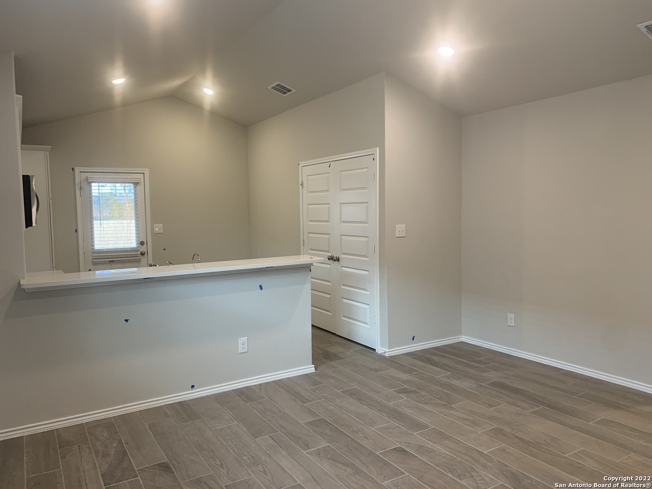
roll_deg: +0.2
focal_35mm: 26
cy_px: 244
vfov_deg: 53.1
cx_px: 326
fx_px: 490
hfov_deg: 67.3
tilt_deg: -3.9
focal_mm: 4.25
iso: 80
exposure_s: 1/60
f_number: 1.8
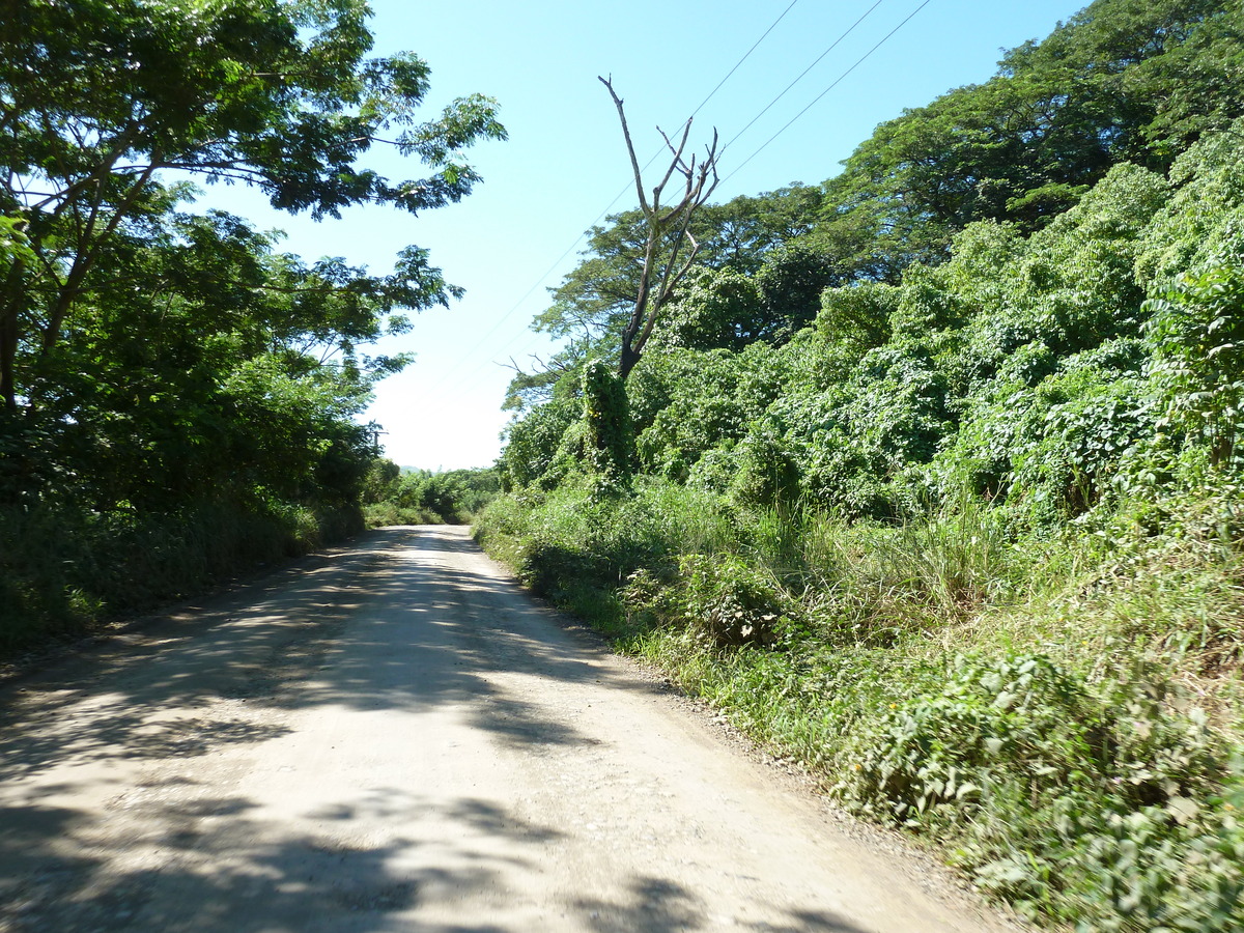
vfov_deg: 48.2
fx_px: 1042
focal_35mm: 29
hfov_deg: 61.7
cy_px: 466
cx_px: 622
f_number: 4
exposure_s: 1/250
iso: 100
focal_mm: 4.7
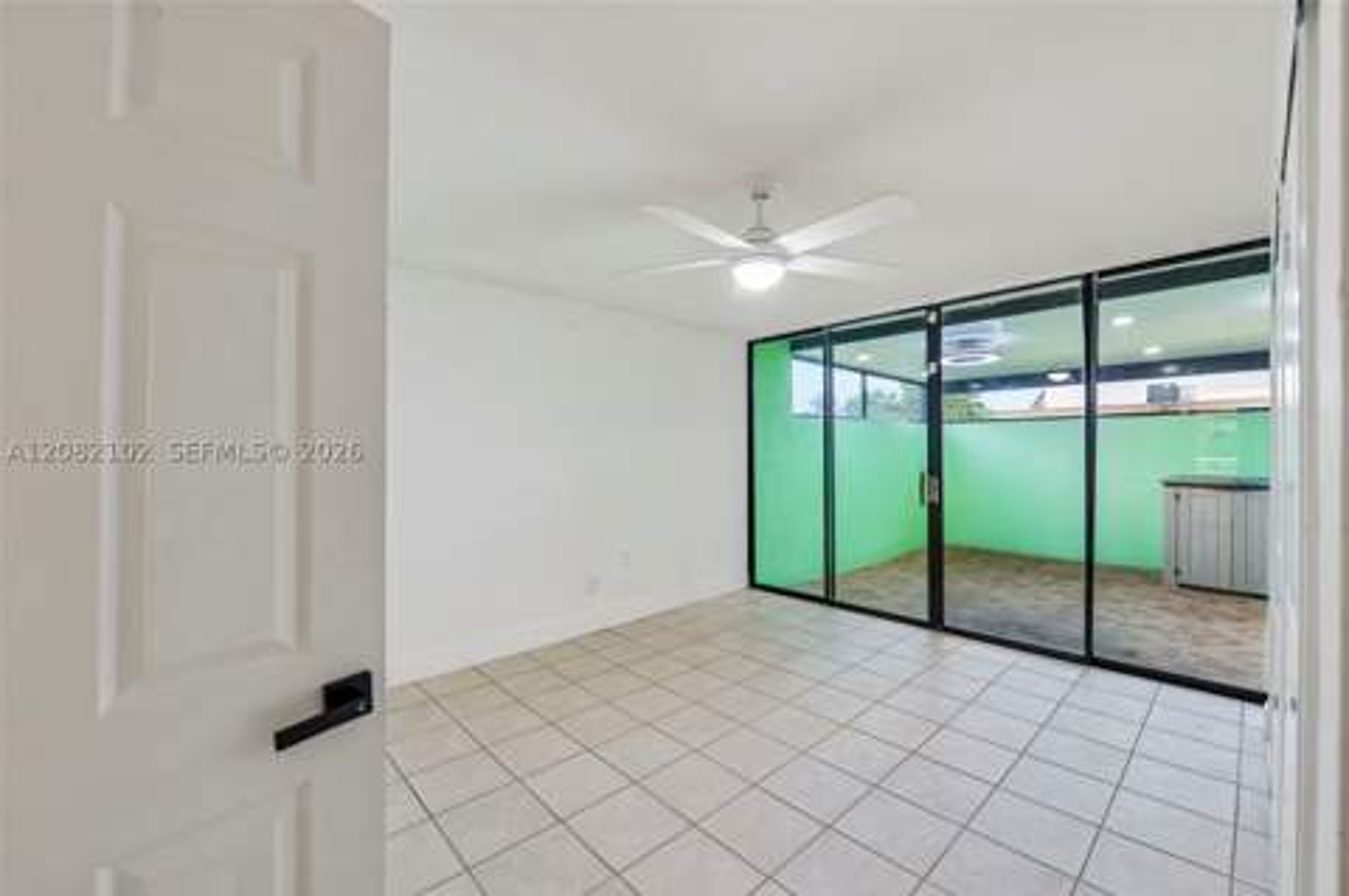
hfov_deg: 104.3
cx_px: 674
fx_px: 524
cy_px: 448
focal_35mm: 14
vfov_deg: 81.1
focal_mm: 14
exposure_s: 1/4
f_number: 9
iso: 200
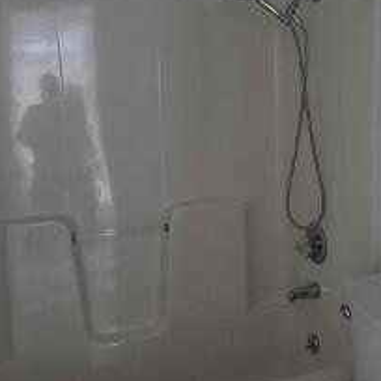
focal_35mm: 36
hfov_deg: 45.1
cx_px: 263
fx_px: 448
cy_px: 151
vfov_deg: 45.8
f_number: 1.9
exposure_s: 1/30
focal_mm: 2.2
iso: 1000
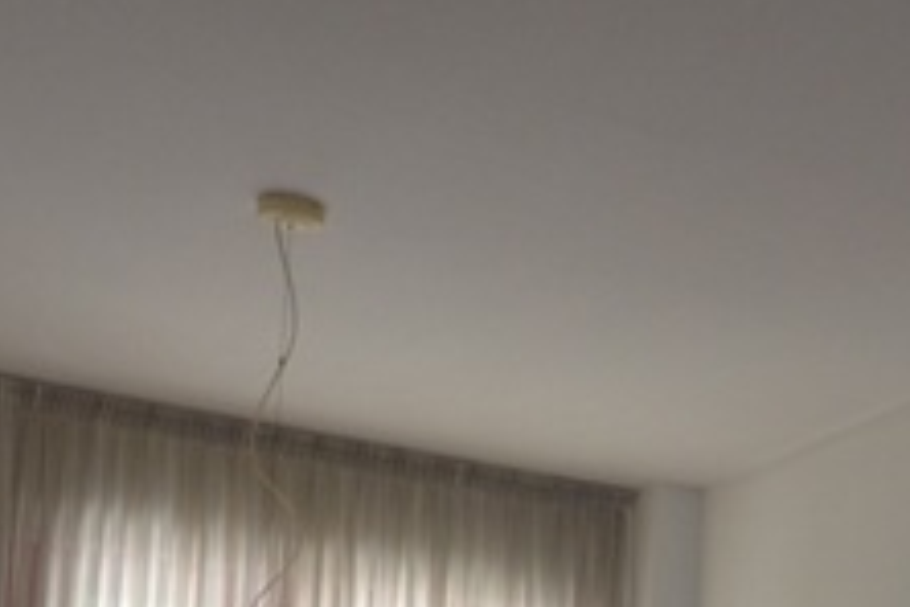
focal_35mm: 74
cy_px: 874
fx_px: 1877
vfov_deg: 16.9
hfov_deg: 24.9
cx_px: 1062
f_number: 3.2
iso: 400
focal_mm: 11
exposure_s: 1/60
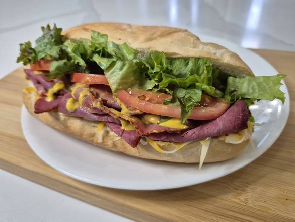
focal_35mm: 23
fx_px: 196
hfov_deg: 73.9
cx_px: 148
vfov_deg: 58.9
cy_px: 111
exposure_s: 1/120
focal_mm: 5.4
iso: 250
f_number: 1.8
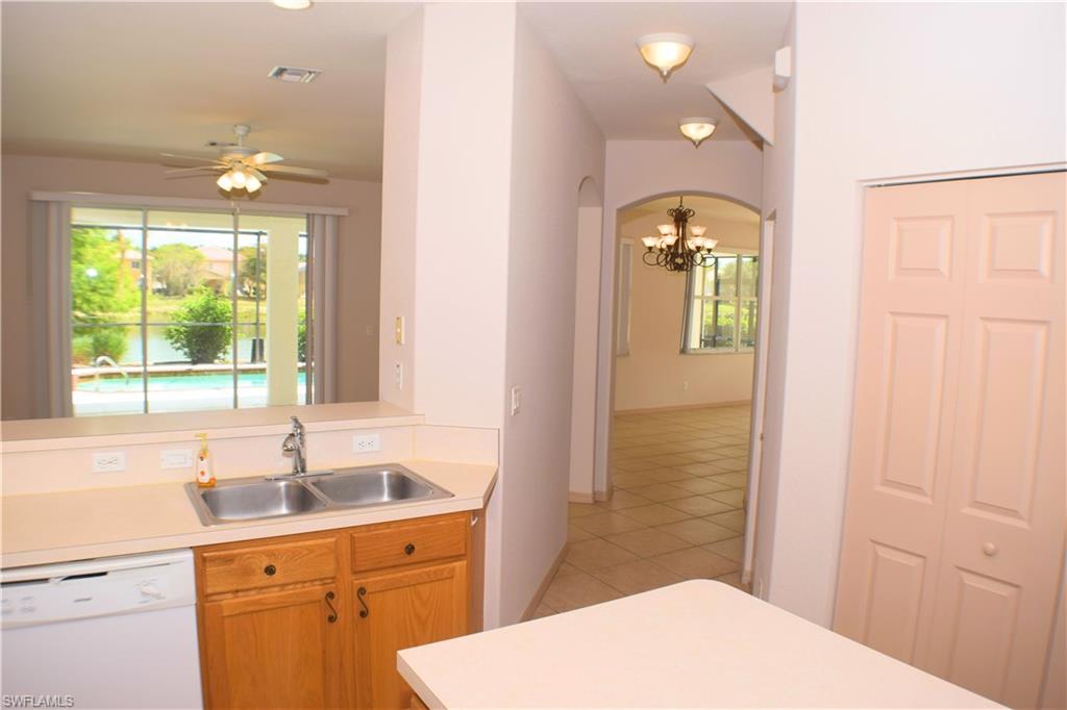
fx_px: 978
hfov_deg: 57.2
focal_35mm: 33
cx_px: 534
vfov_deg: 39.9
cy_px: 355
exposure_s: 1/125
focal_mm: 22
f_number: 5.6
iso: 125
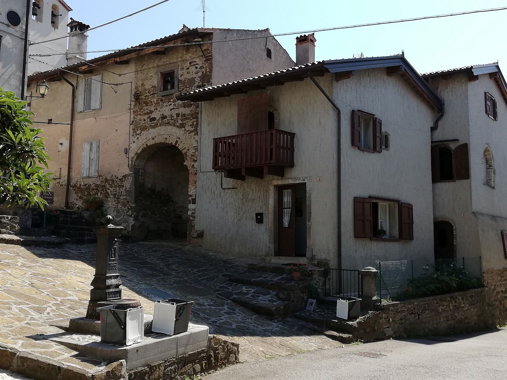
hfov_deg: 54.0
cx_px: 254
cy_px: 190
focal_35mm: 34
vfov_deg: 41.8
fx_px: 498
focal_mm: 3.81
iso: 50
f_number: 2.2
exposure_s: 1/737
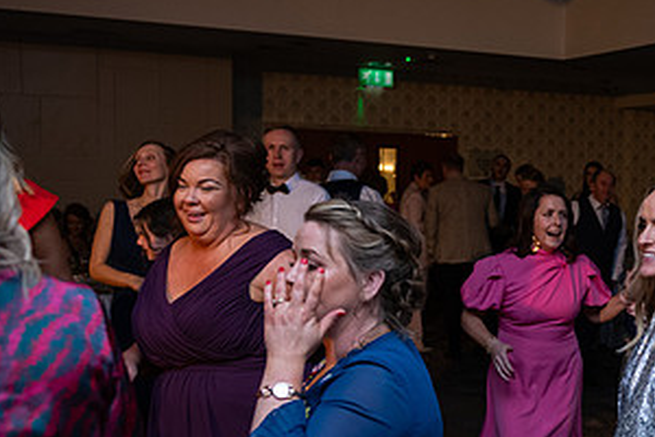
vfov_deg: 24.0
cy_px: 303
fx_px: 1019
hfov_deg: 33.8
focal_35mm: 56
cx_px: 587
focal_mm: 29
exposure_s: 1/160
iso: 1000
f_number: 3.5
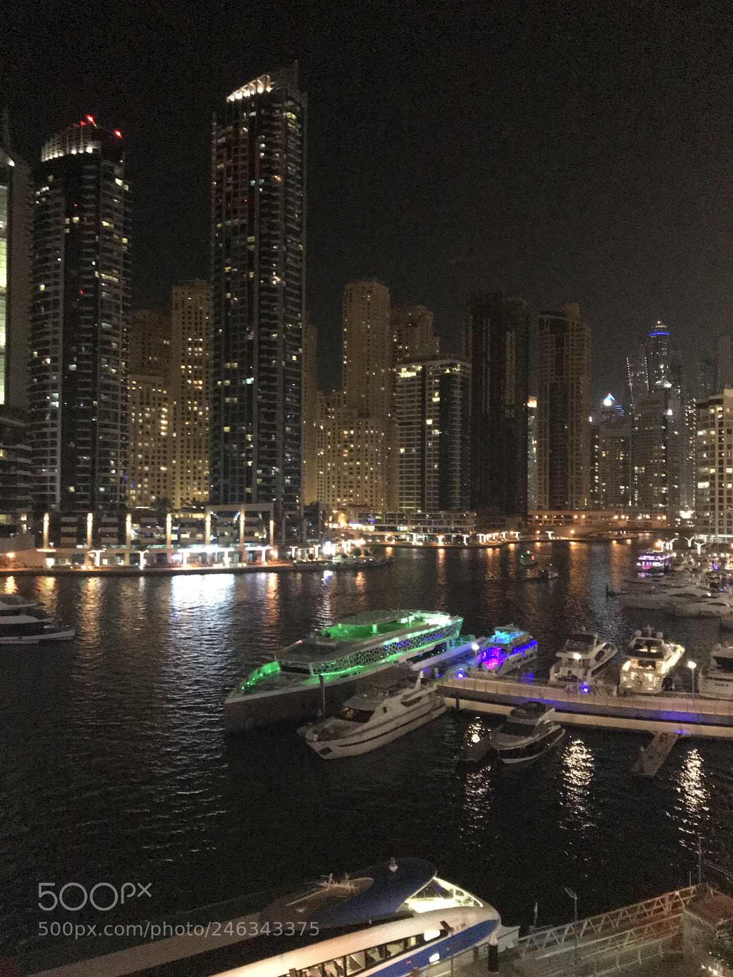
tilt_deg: +1.0
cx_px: 366
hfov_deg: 49.7
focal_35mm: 28
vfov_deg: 63.4
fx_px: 791
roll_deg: +0.1
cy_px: 488
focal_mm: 3.99
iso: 800
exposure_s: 1/17
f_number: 1.8
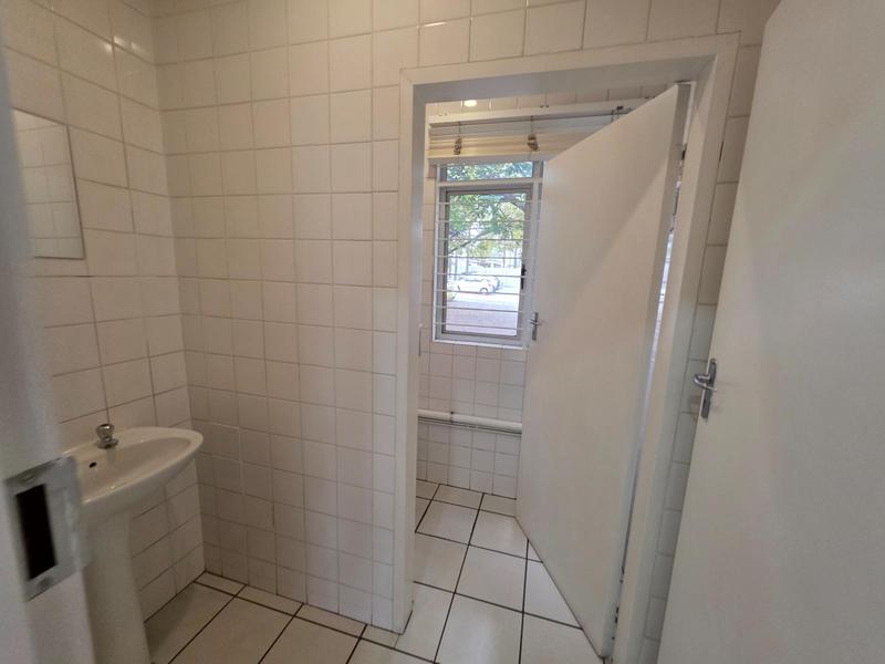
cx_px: 442
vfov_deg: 89.9
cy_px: 332
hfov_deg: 106.2
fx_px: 332
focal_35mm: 13
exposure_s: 1/100
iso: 250
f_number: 1.9
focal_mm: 2.2
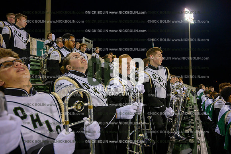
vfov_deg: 53.2
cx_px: 116
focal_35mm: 24
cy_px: 77
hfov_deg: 73.7
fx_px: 154
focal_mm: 24
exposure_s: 1/250
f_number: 4
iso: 2000
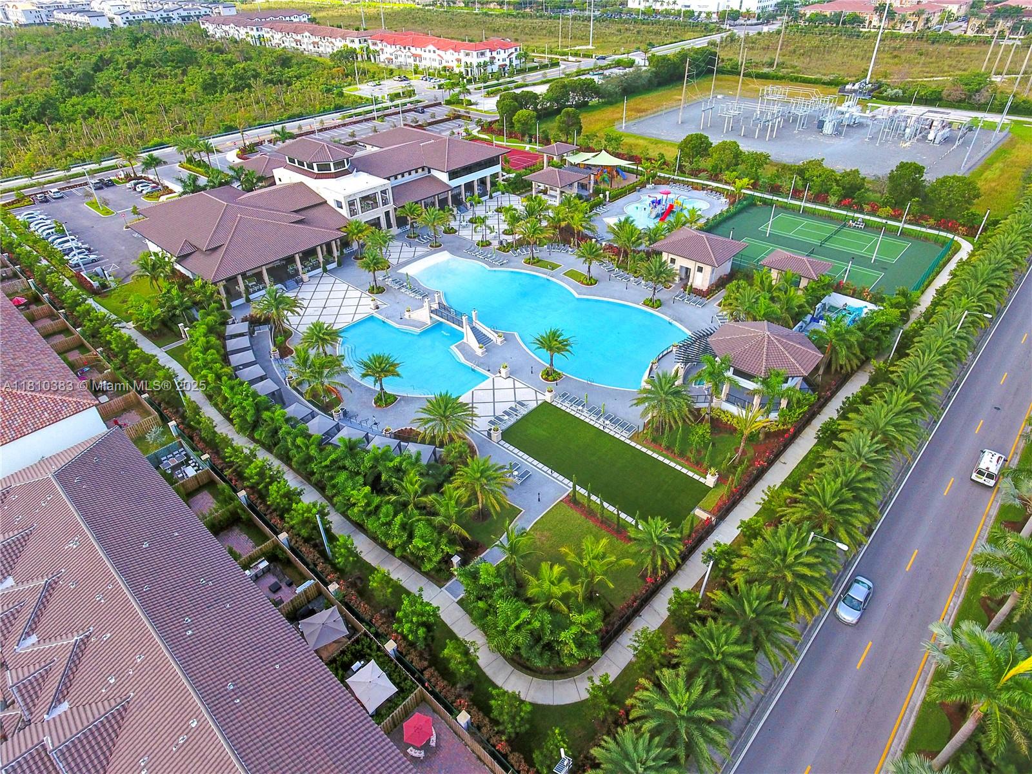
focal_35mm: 20
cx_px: 516
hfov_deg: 81.7
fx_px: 596
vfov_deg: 66.0
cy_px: 387
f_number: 2.8
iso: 100
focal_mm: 3.61
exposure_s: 1/500
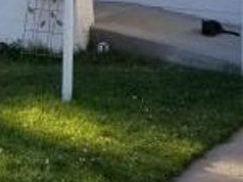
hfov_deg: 17.6
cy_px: -98
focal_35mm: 112
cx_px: 112
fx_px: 785
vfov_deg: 12.5
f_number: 1.7
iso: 50
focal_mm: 4.25
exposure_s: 1/752
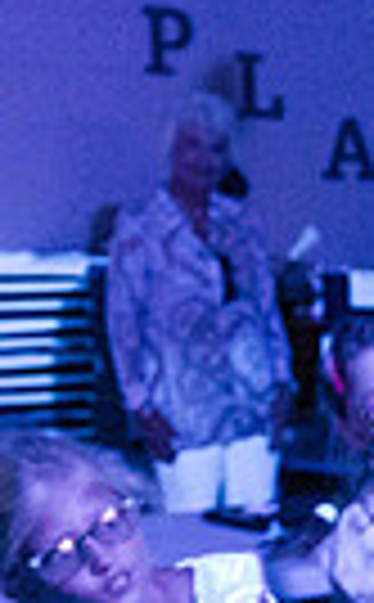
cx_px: 795
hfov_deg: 10.8
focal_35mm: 108
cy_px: 653
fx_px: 1773
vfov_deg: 18.6
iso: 25600
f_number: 4
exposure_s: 1/60
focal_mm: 23
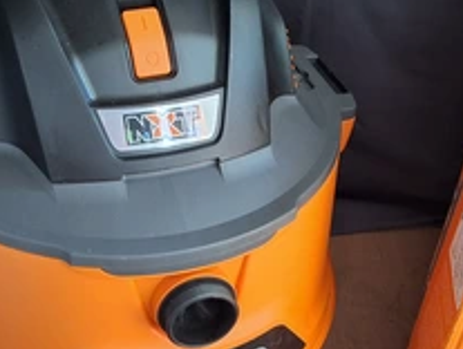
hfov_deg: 35.5
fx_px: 724
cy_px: 280
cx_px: 228
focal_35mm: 54
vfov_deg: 26.6
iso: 200
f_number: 1.9
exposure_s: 1/40
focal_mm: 2.91
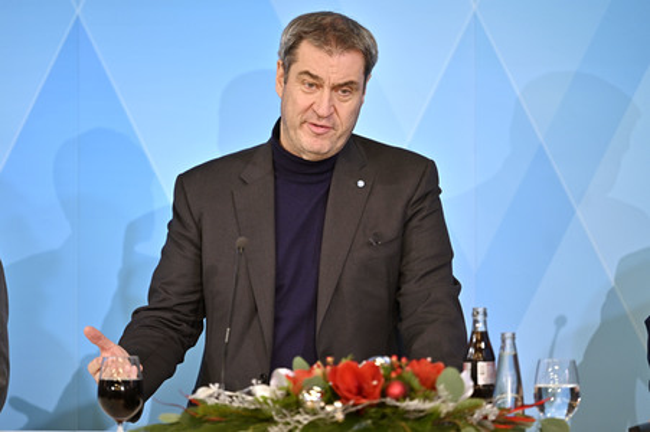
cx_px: 325
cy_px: 216
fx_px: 2977
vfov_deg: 8.3
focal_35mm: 165
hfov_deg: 12.5
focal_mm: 165
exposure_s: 1/400
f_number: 2.8
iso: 500
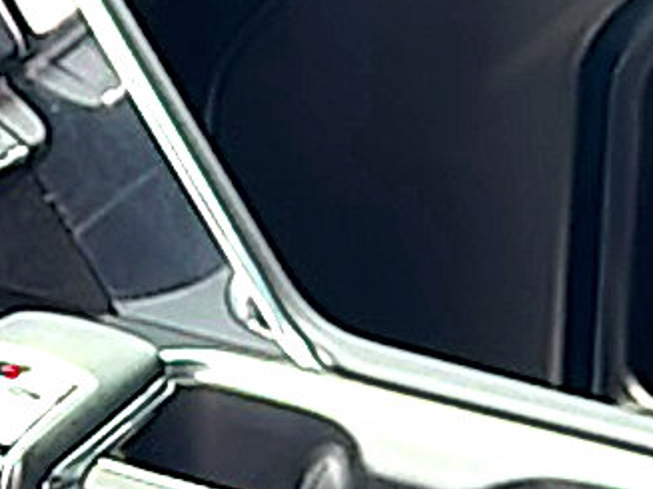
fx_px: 3507
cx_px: -615
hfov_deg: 9.9
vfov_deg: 8.0
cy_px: 72
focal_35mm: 186
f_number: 1.78
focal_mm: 6.86
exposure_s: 1/259
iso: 80
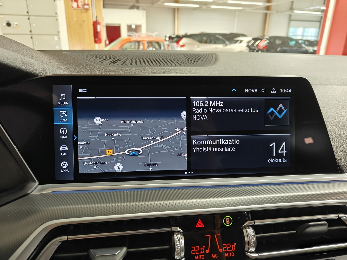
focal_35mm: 24
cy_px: 130
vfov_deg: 56.8
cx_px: 174
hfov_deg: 71.6
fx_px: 241
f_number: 1.8
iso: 160
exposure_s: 1/50
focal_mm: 5.59
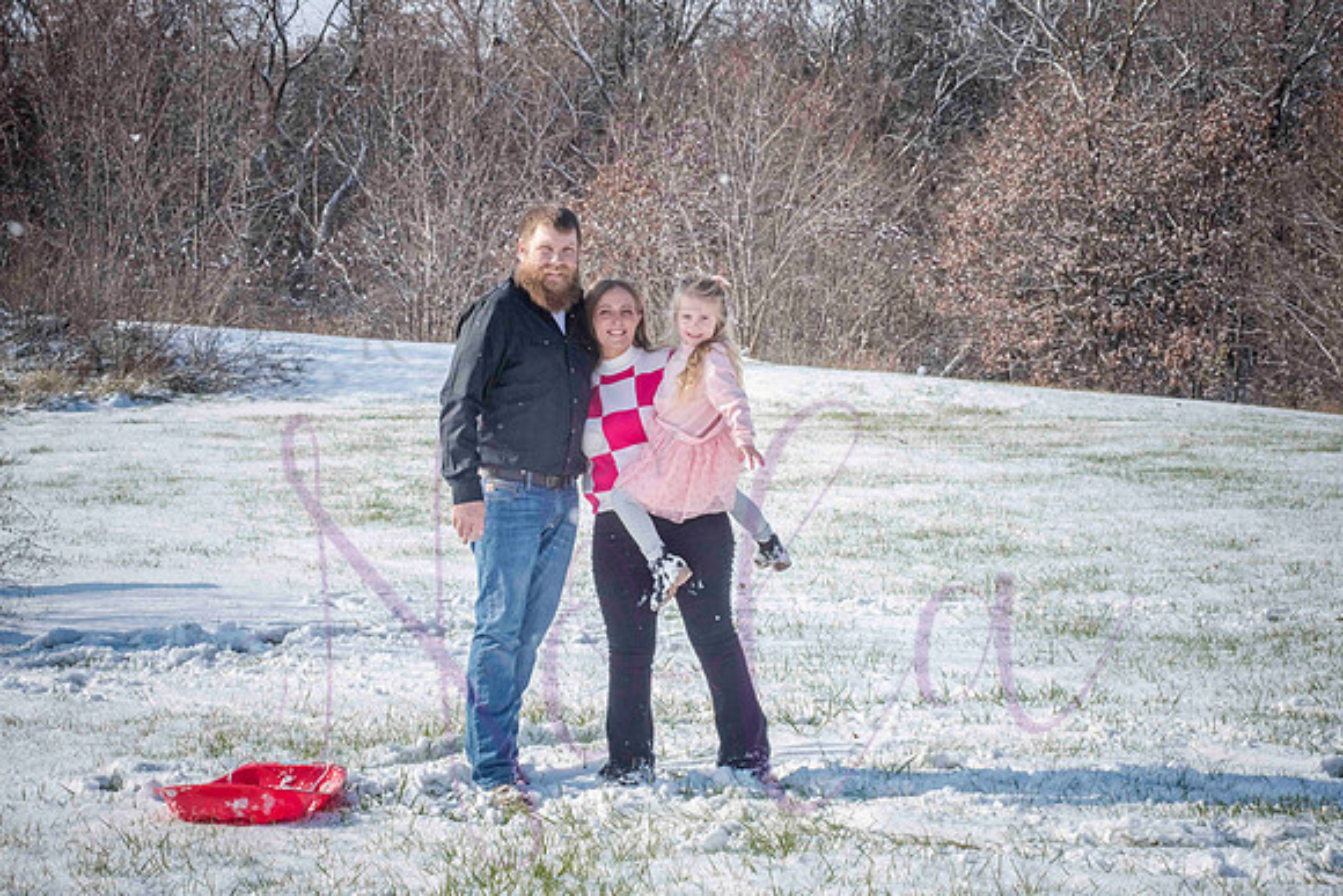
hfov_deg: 25.4
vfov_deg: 17.1
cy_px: 448
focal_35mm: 80
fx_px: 2985
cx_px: 672
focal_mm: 80
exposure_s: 1/1000
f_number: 14
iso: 640
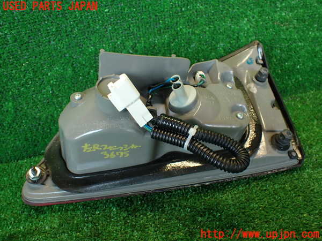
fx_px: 298
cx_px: 161
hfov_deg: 56.8
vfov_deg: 44.2
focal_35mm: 32
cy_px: 120
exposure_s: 1/40
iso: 200
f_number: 2.4
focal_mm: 5.79
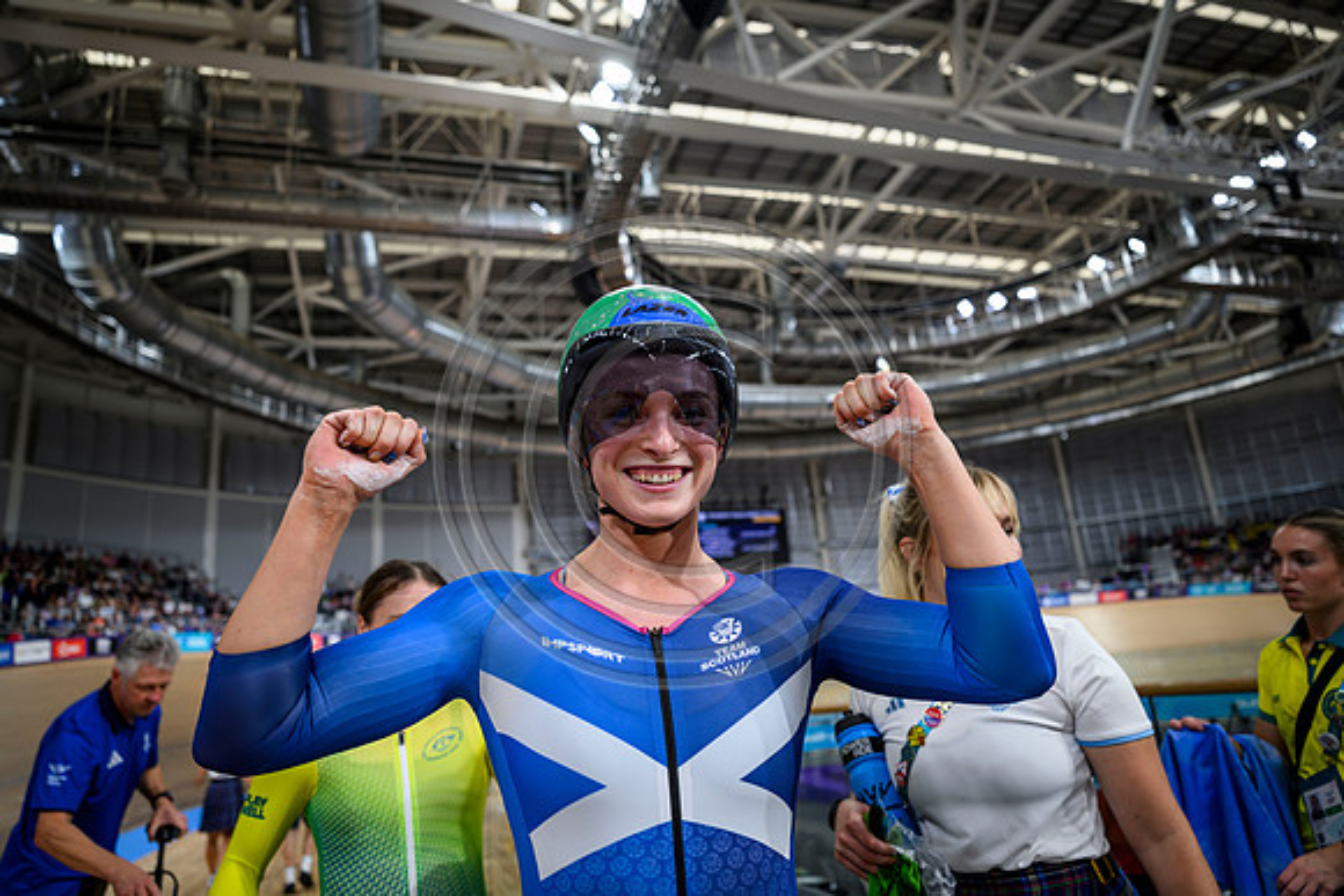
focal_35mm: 24
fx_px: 896
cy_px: 448
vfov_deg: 53.2
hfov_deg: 73.7
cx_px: 672
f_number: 2.8
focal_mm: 24
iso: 500
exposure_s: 1/500
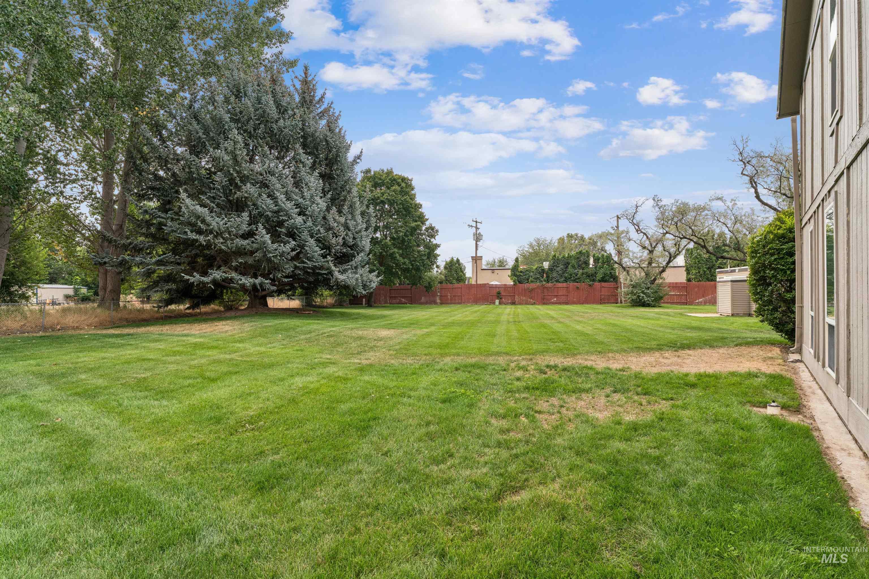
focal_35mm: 18
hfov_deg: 91.3
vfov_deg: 68.6
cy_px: 290
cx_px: 434
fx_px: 425
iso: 400
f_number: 13
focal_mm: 17.6
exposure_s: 1/80
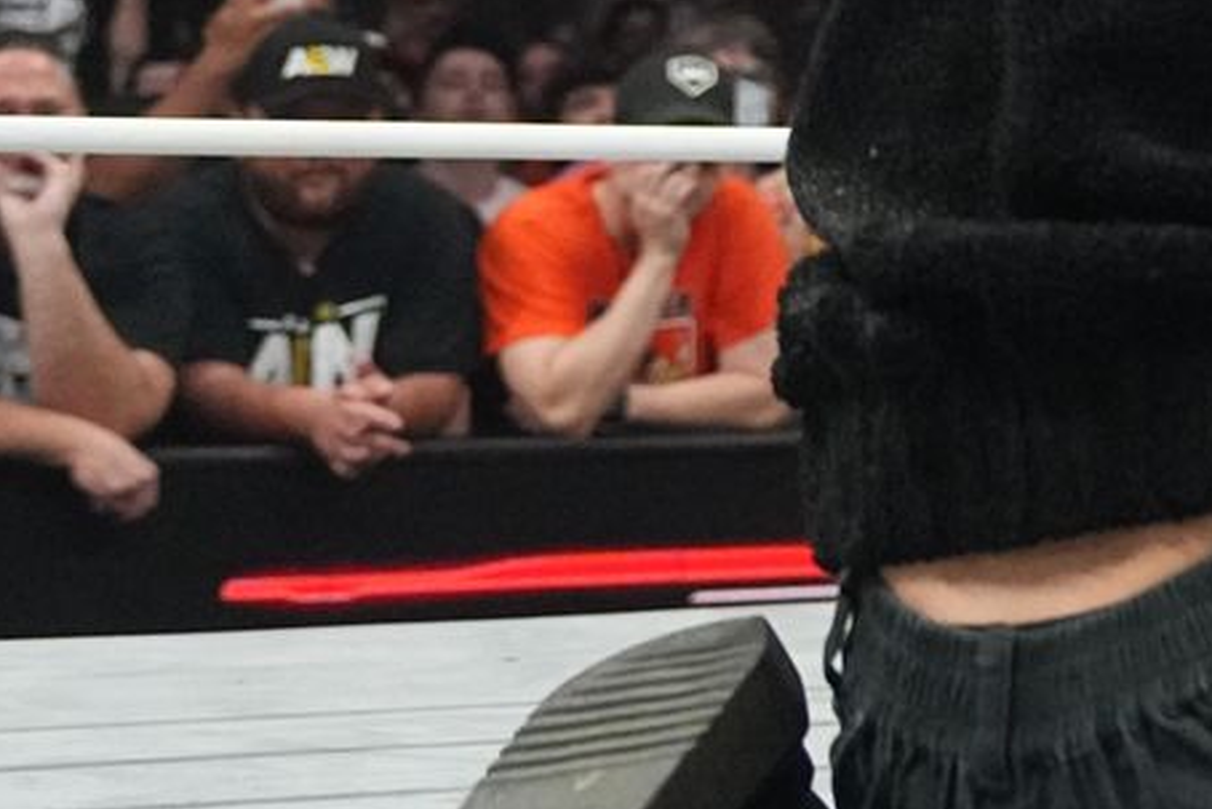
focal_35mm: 157
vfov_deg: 8.6
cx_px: 2357
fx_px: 5287
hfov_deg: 11.8
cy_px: -363
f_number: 3.2
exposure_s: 1/1000
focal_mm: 33
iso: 5000
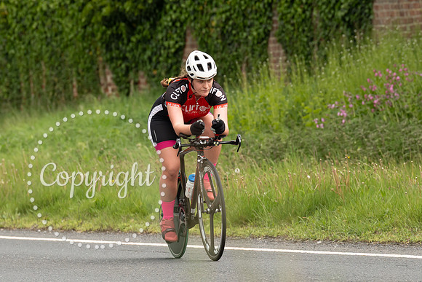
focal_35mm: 423
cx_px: 221
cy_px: 77
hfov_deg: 4.9
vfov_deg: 3.3
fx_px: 4954
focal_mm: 200
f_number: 4.5
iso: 800
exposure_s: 1/1000
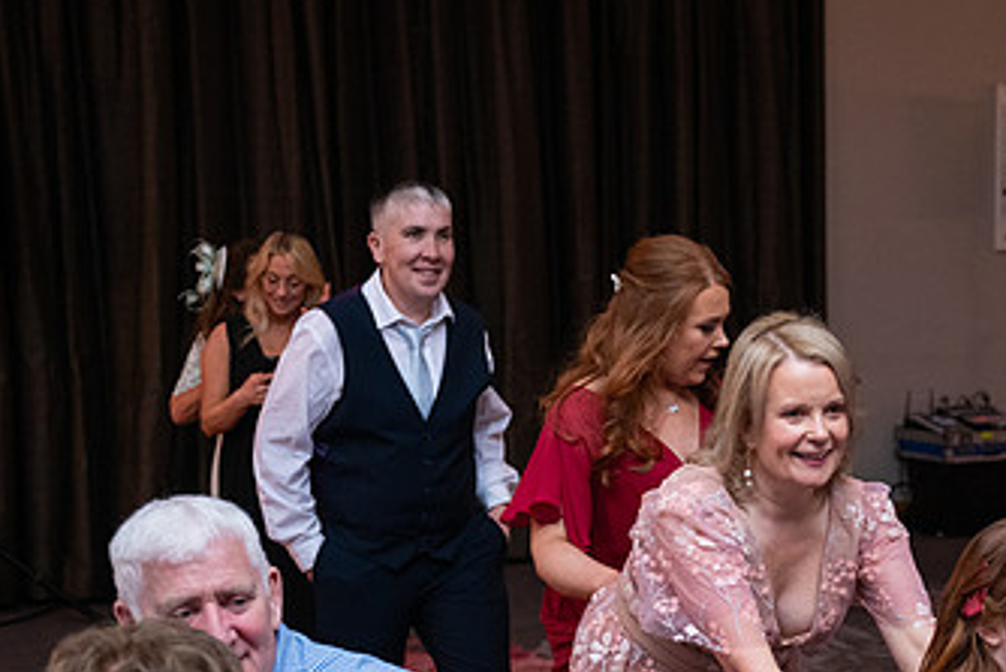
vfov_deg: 20.3
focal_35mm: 66
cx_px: 810
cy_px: 565
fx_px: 1845
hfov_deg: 29.8
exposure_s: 1/160
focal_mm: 38
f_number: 3.5
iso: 1250
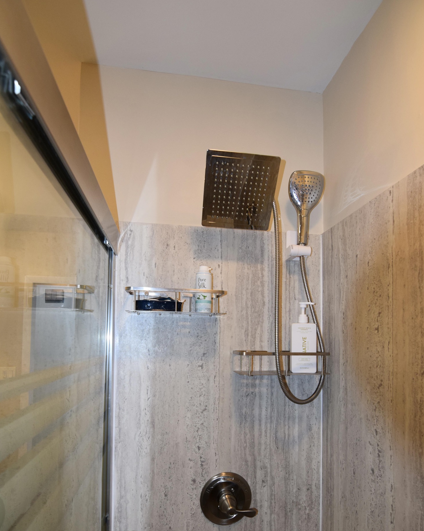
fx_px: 307
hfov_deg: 69.2
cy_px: 331
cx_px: 223
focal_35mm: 20
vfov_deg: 80.1
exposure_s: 1/80
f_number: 4.5
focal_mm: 11
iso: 560
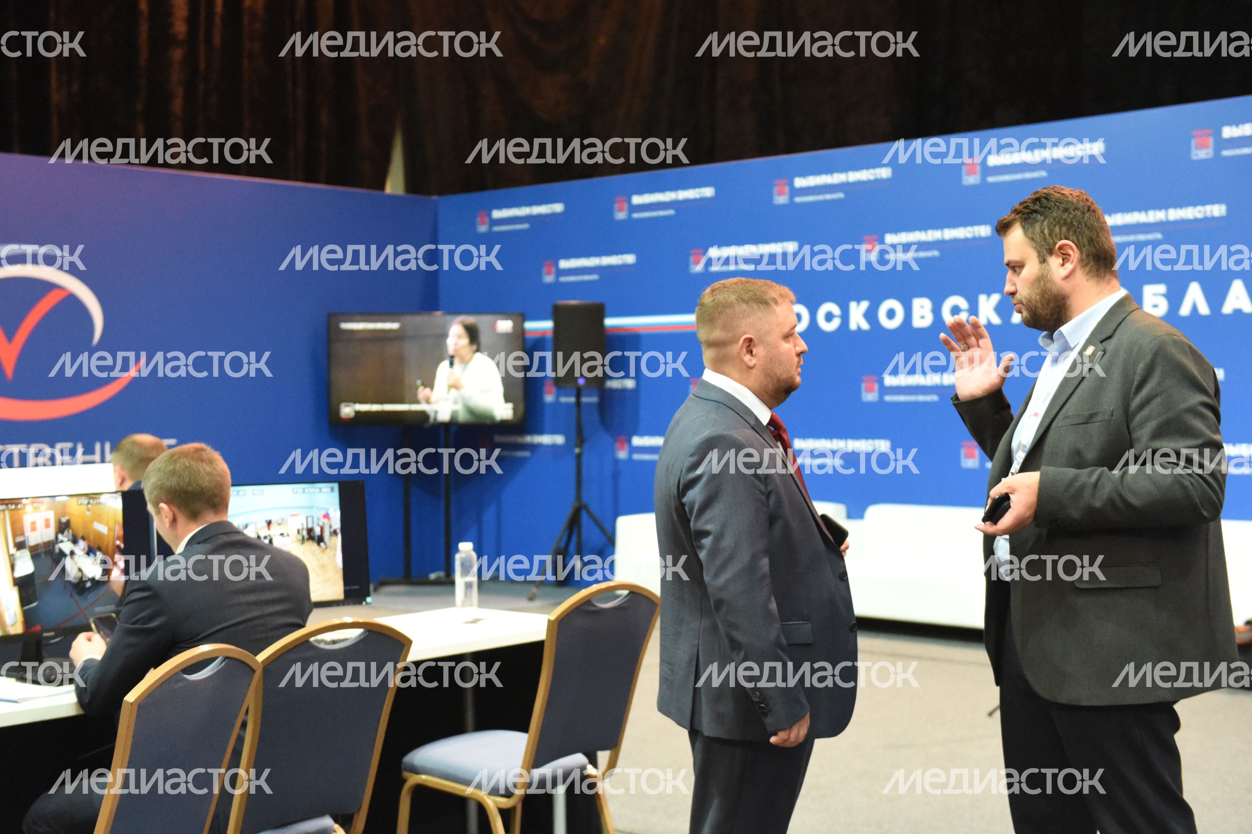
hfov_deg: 39.6
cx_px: 626
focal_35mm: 50
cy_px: 417
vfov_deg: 27.0
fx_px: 1738
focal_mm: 50
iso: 12800
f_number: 4
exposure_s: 1/500
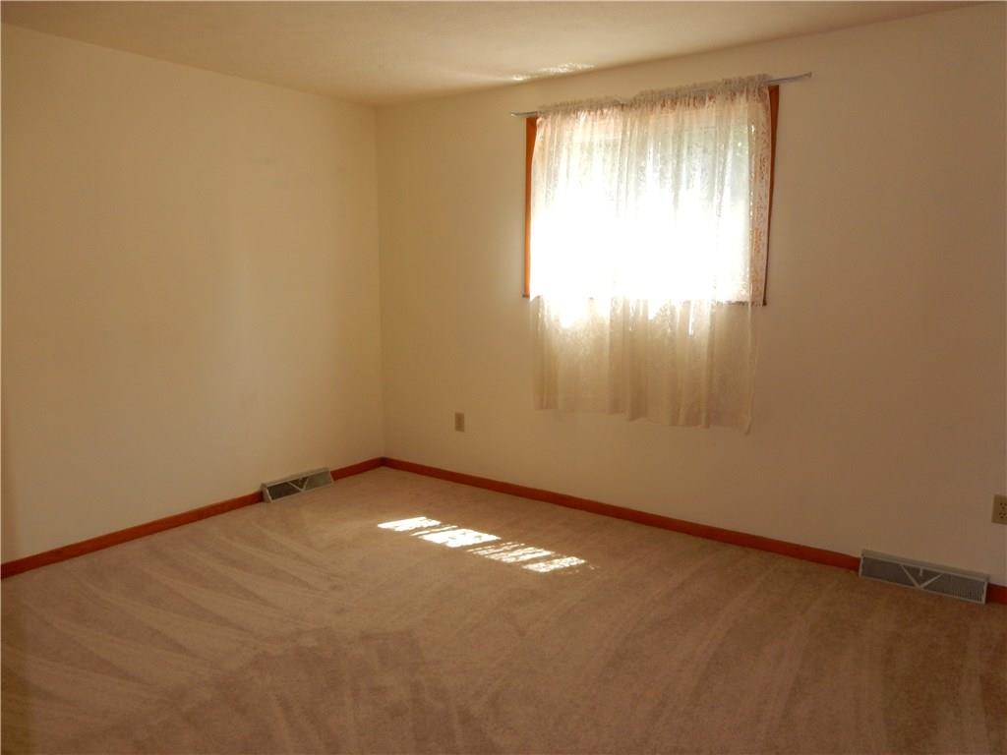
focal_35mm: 25
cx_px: 504
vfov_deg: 54.9
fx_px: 727
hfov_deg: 69.4
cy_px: 378
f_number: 3.7
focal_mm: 4.5
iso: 160
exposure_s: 1/100
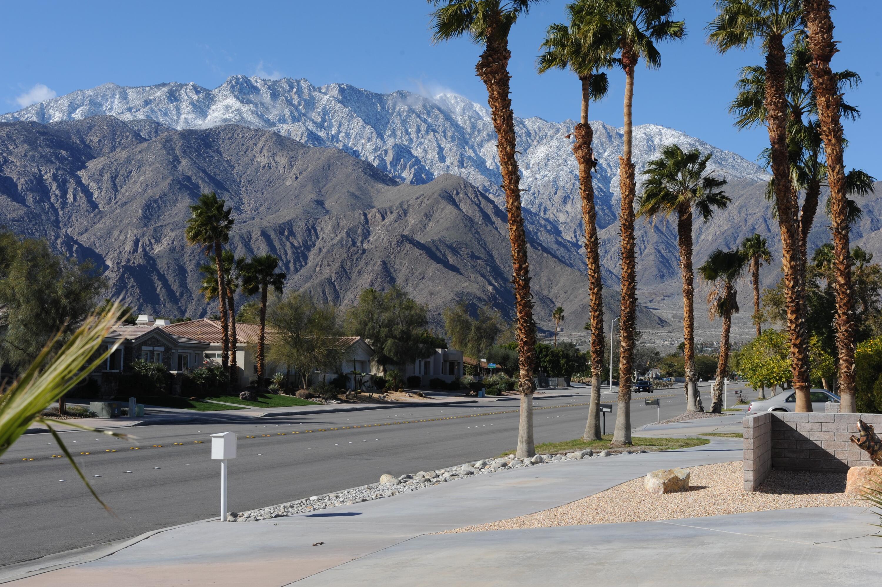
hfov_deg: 35.7
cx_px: 441
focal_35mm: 56
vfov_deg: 24.2
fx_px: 1371
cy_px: 294
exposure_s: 1/400
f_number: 10
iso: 200
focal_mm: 56
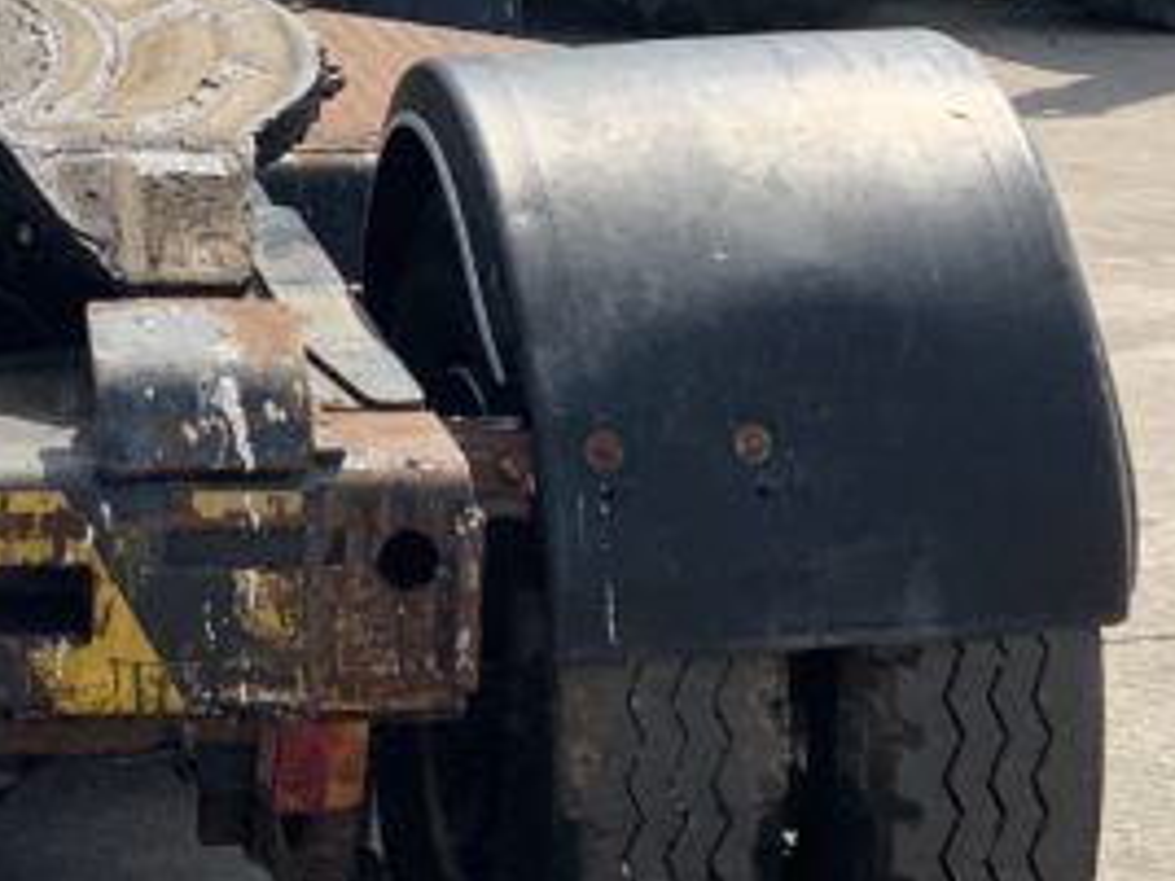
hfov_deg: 17.5
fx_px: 3768
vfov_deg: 13.1
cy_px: -88
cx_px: 202
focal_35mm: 111
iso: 20
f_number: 1.8
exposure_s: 1/2427
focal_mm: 3
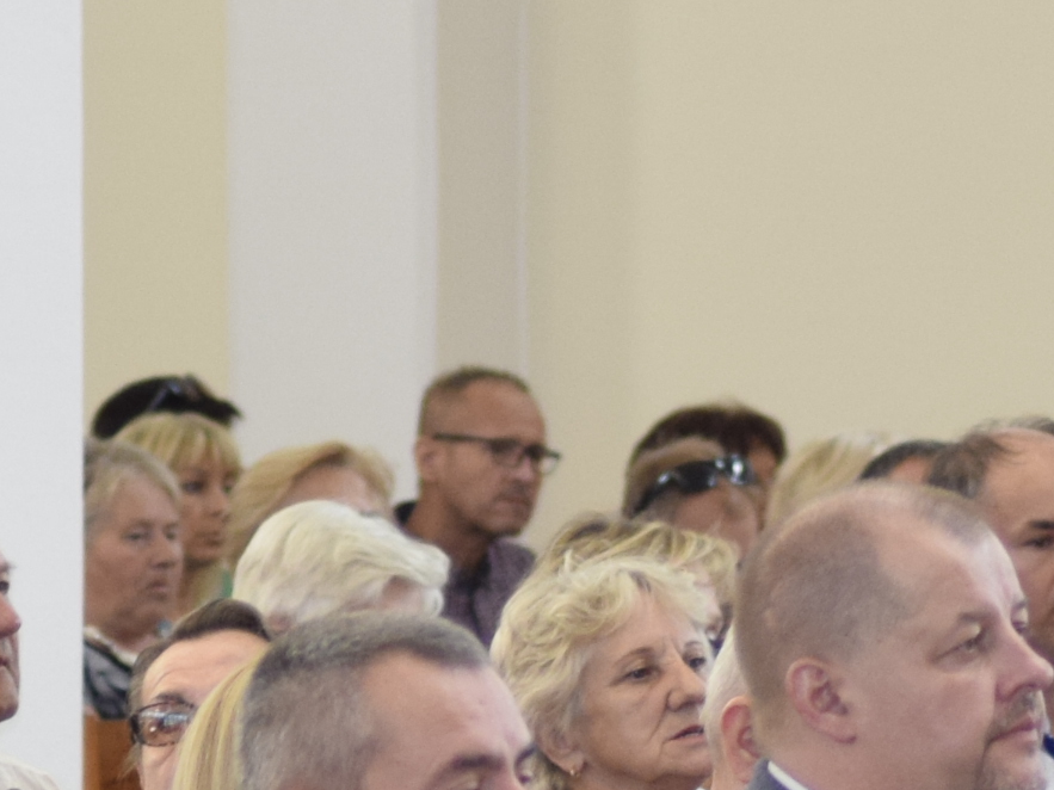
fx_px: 20580
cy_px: 858
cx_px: 1289
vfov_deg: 2.2
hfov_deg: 2.9
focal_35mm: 676
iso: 800
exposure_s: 1/100
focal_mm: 92
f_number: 5
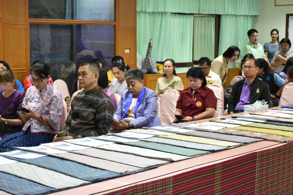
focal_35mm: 68
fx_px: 549
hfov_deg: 29.9
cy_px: 98
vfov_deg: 20.2
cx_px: 146
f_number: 5.6
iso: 3200
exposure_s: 1/125
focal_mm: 45
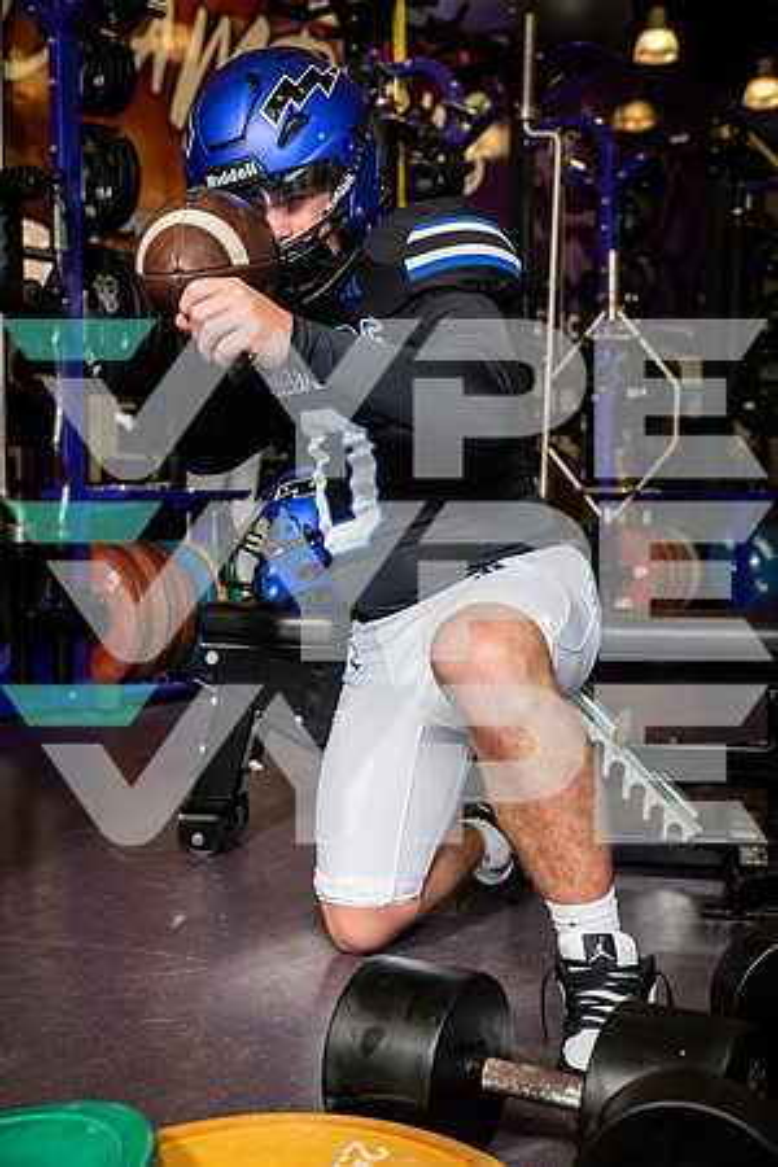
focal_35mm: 48
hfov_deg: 28.1
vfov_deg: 41.1
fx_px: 1556
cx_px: 389
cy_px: 584
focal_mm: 48
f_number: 5.6
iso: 500
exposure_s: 1/250
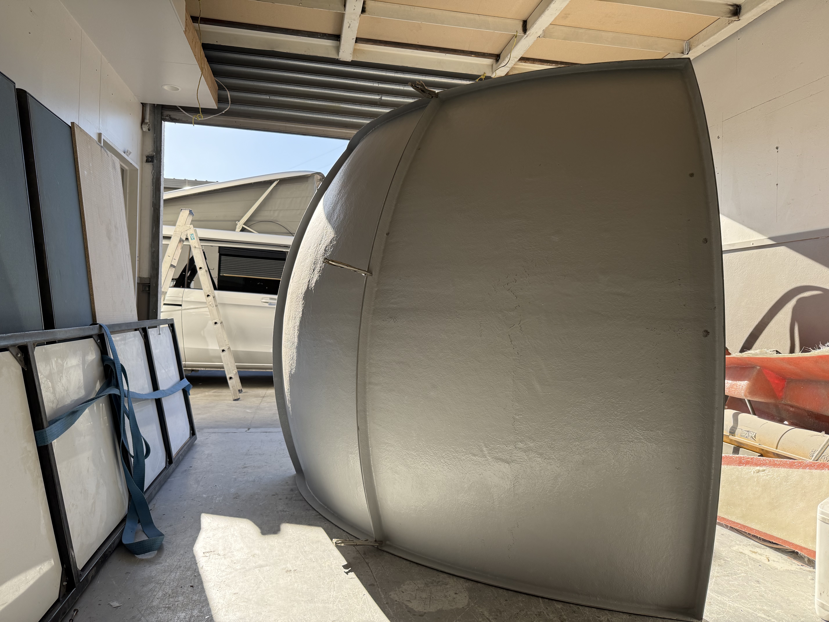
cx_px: 414
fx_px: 575
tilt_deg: +0.0
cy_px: 311
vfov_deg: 56.8
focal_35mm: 24
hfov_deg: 71.6
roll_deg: -1.8
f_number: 1.78
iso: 100
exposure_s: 1/1271
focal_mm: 6.76
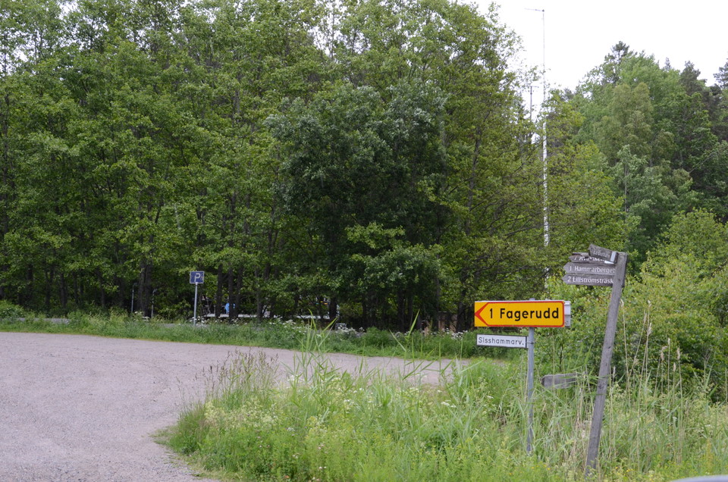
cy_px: 241
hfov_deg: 49.6
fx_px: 787
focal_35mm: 39
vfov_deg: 34.1
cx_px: 364
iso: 800
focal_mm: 26
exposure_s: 1/160
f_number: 6.3
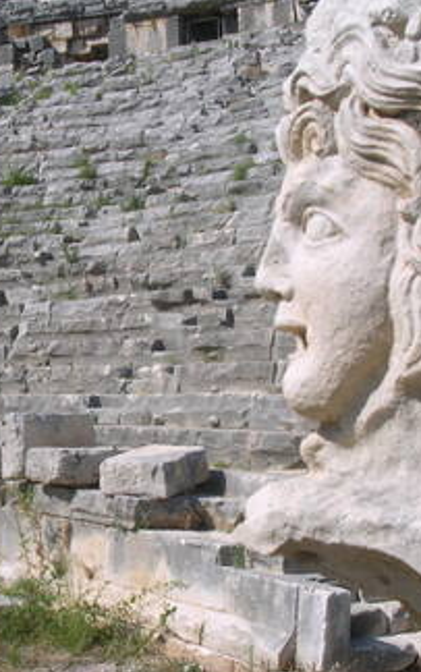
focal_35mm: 59
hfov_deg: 21.6
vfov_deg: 34.5
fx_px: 1081
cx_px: 60
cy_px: 340
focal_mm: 6.2
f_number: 5.8
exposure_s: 1/388
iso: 100
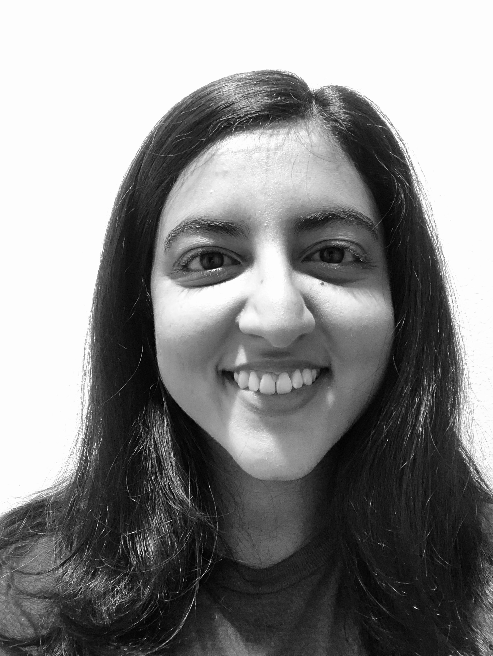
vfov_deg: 56.8
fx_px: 607
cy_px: 328
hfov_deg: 44.2
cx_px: 246
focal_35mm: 32
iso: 320
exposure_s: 1/40
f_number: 2.2
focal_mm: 2.87
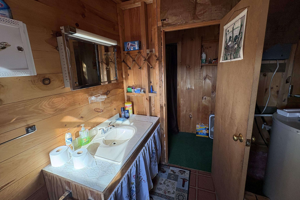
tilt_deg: -11.7
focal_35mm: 15
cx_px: 154
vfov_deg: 77.2
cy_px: 92
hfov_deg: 100.4
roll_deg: +2.4
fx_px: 125
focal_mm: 2.22
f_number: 2.2
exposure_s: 1/99
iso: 160
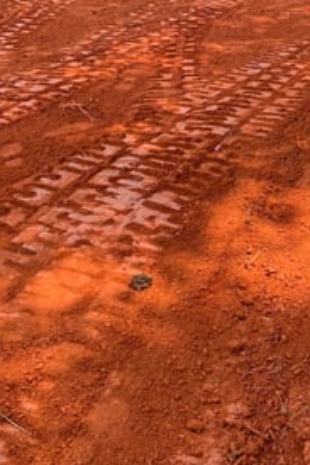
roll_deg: +3.2
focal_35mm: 63
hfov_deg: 21.4
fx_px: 813
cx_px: 225
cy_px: 25
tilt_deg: -10.4
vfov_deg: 30.1
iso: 50
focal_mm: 5.7
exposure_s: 1/866
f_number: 1.5
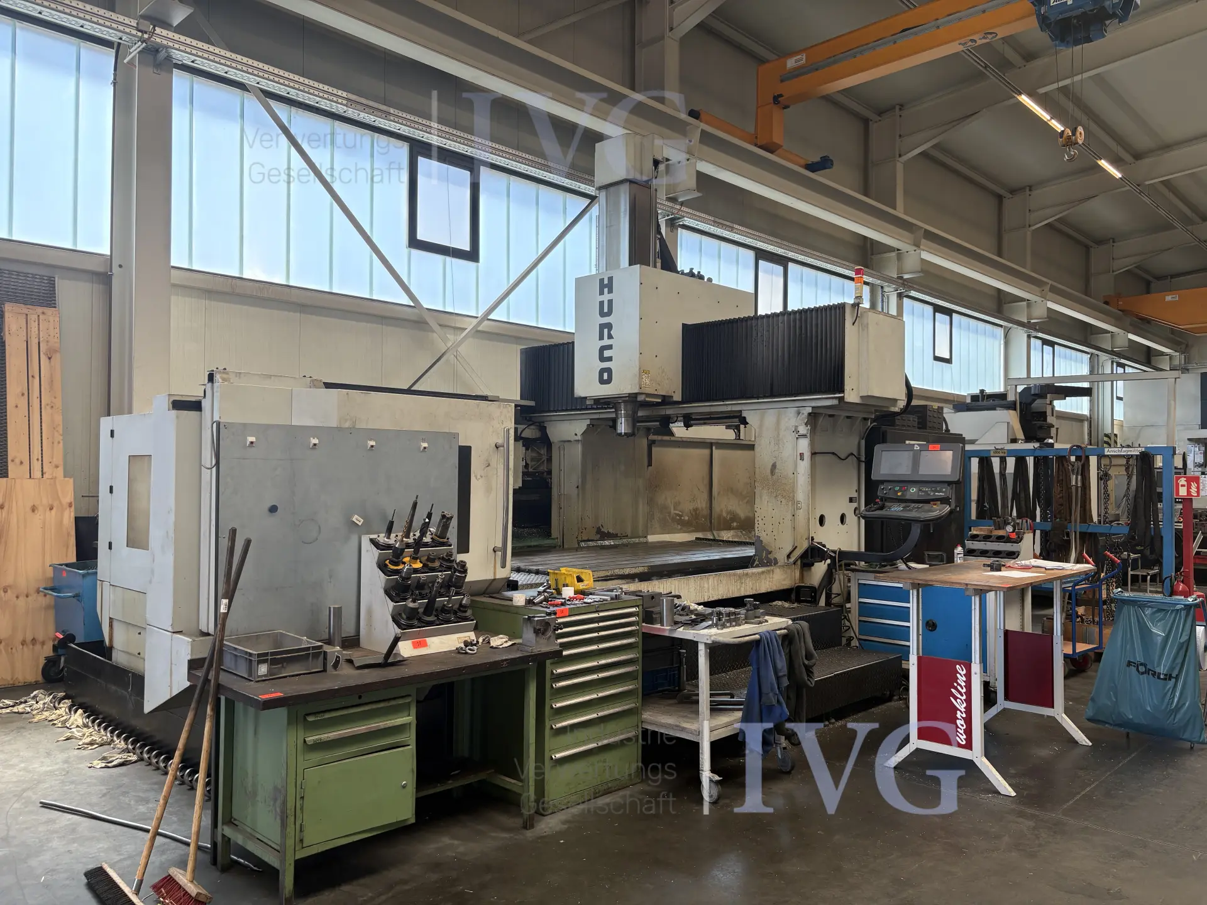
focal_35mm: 26
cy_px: 452
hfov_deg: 67.3
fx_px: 907
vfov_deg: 53.1
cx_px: 604
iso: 64
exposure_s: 1/241
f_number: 1.6
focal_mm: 5.96
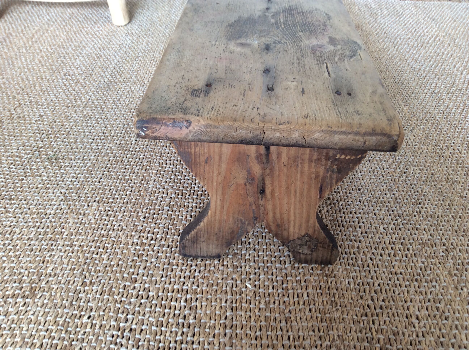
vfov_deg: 44.1
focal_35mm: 32
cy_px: 175
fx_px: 433
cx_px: 234
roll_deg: +0.5
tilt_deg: -39.0
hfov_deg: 56.9
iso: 32
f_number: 2.4
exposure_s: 1/25
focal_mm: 3.3
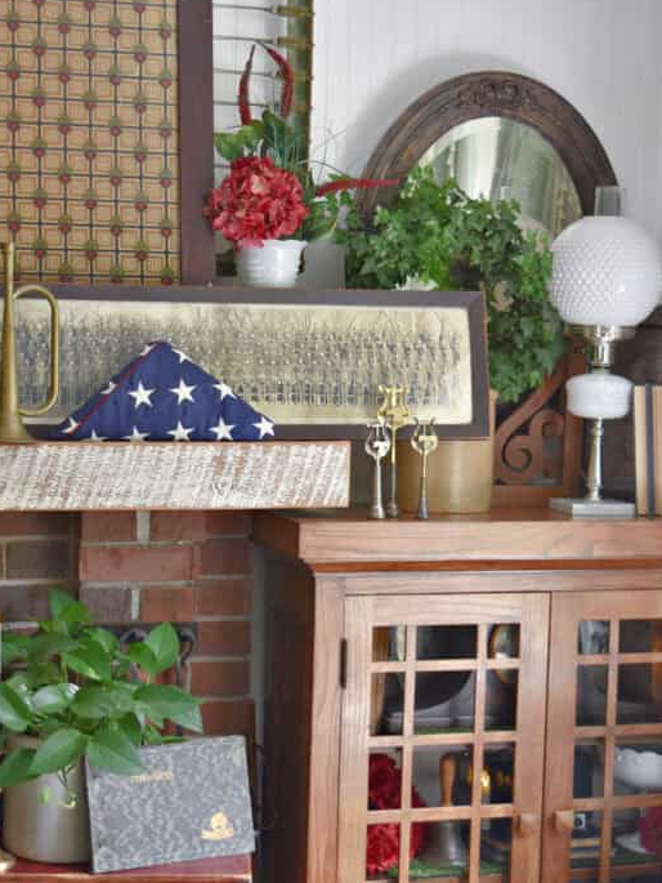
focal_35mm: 69
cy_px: 518
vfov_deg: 28.1
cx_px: 281
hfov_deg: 21.3
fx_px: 1759
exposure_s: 1/60
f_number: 4.5
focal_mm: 32
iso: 450
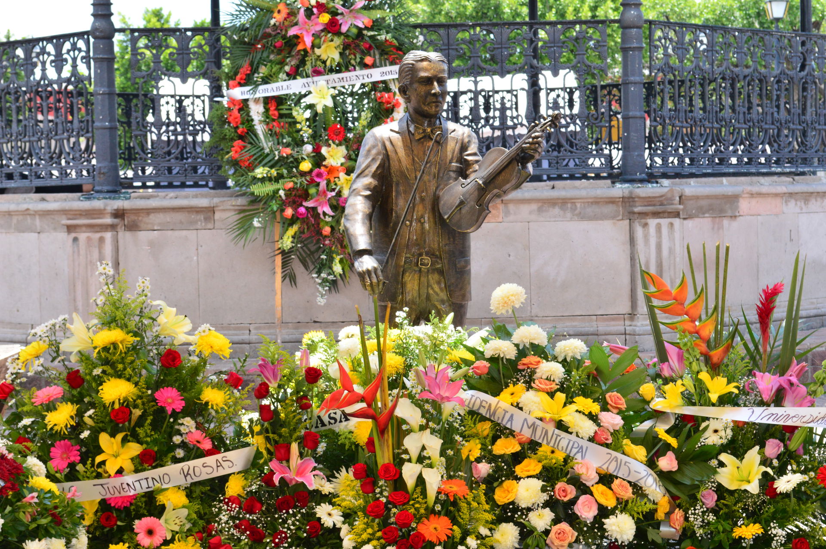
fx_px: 1891
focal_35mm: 82
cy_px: 274
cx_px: 413
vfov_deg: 16.5
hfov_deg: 24.6
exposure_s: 1/200
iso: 500
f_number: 9
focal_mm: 55
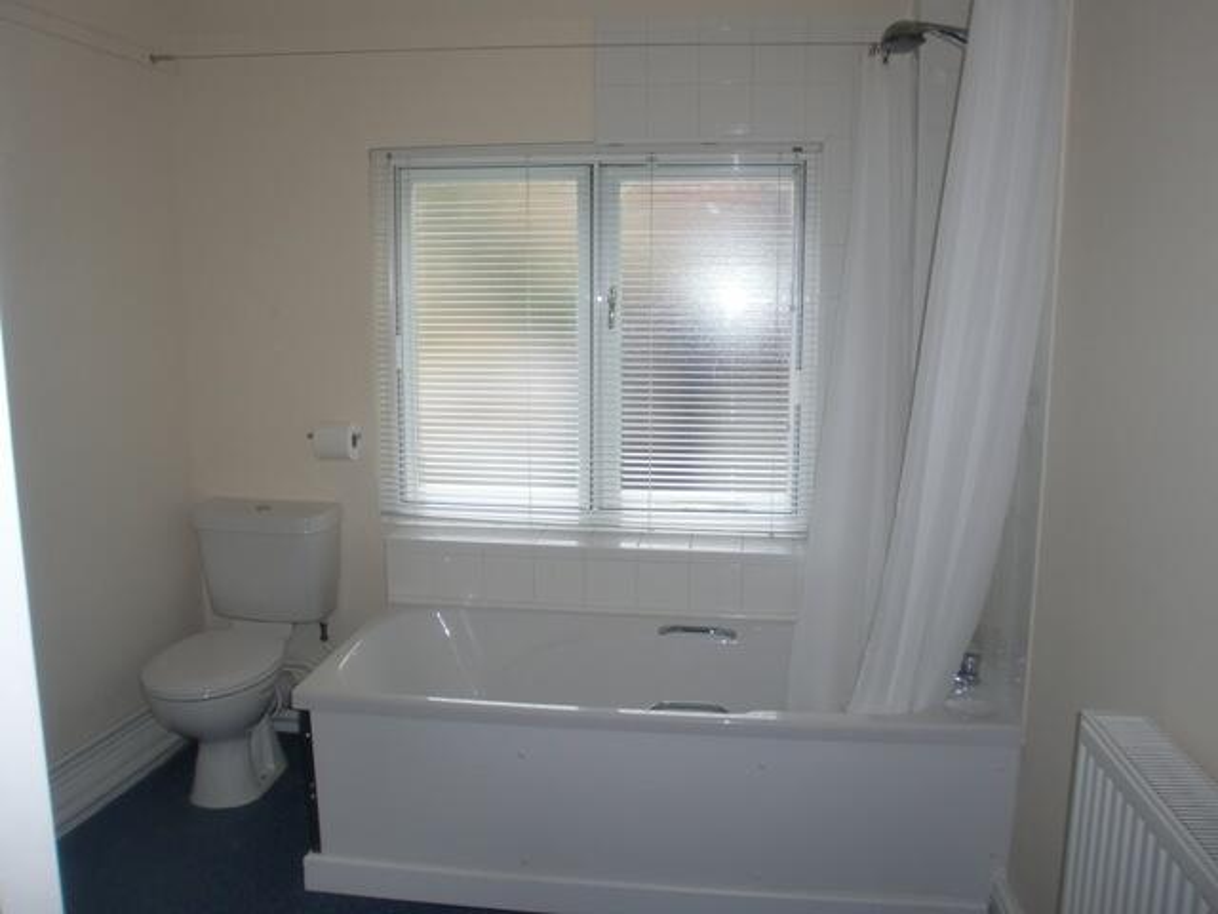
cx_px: 609
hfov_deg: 63.4
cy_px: 457
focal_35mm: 28
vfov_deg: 49.7
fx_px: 985
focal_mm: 4.65
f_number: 2.6
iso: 64
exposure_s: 1/60
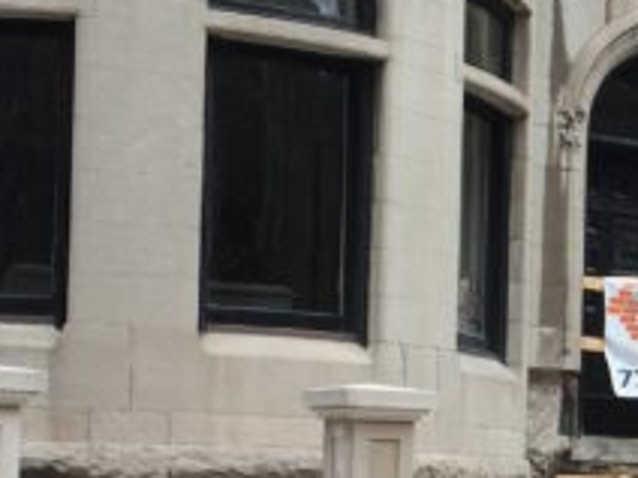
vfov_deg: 14.0
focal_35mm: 105
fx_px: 1935
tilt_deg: +1.3
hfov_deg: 18.0
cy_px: 436
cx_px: 701
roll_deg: +0.9
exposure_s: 1/720
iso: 32
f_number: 2.2
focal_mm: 4.15
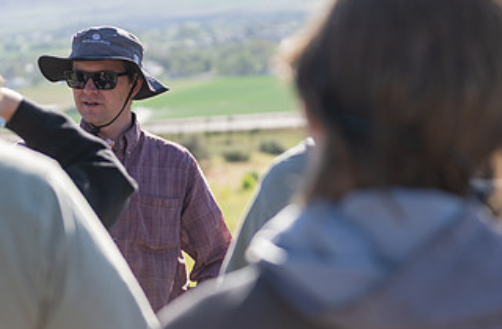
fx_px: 2026
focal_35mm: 146
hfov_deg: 14.1
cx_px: 213
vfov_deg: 9.3
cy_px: 204
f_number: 2.8
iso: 100
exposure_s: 1/1000
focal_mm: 70
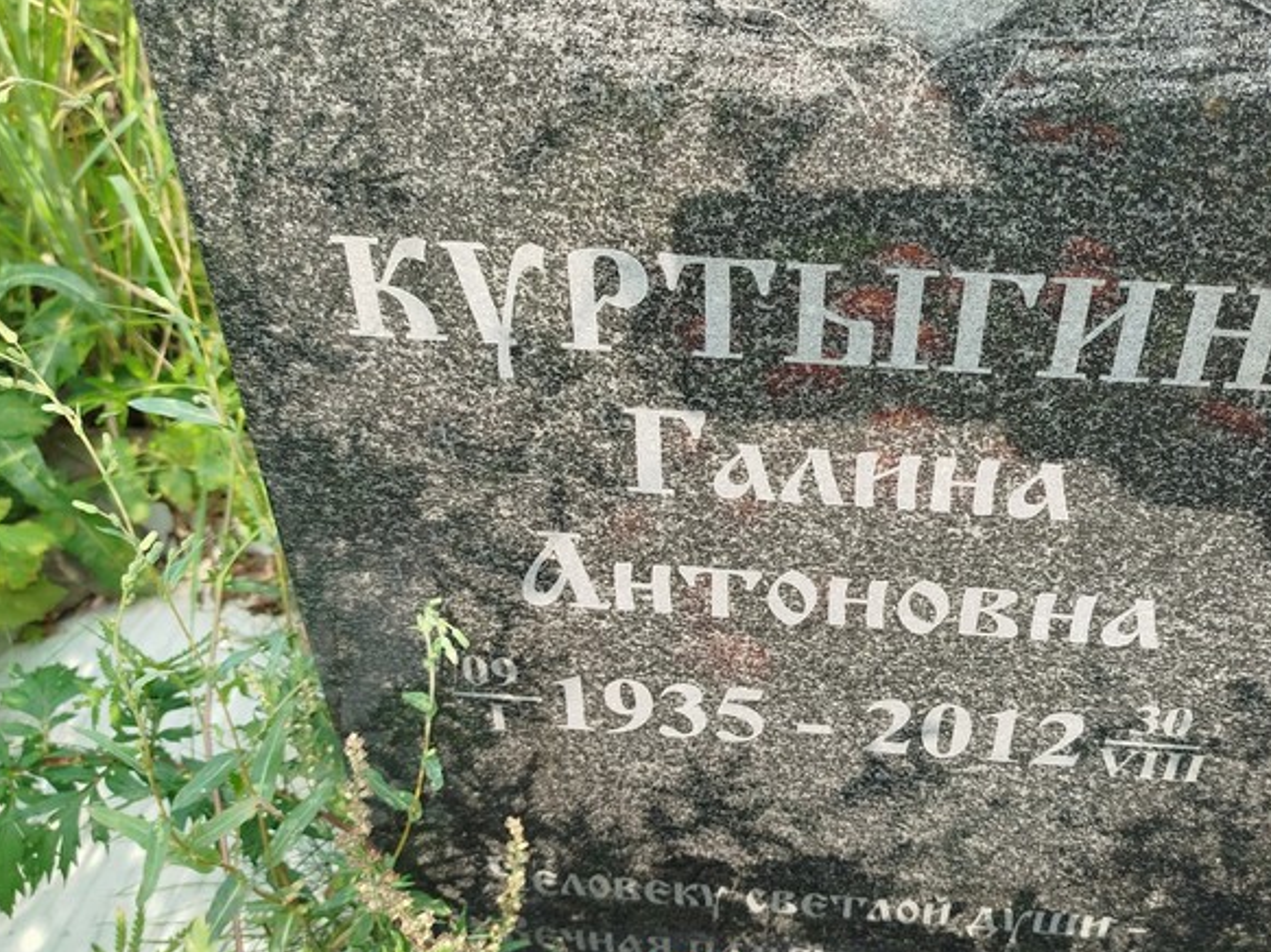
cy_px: 474
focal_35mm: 33
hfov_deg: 55.1
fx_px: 1211
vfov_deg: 42.9
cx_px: 743
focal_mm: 5.31
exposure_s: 1/153
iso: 50
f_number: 1.7
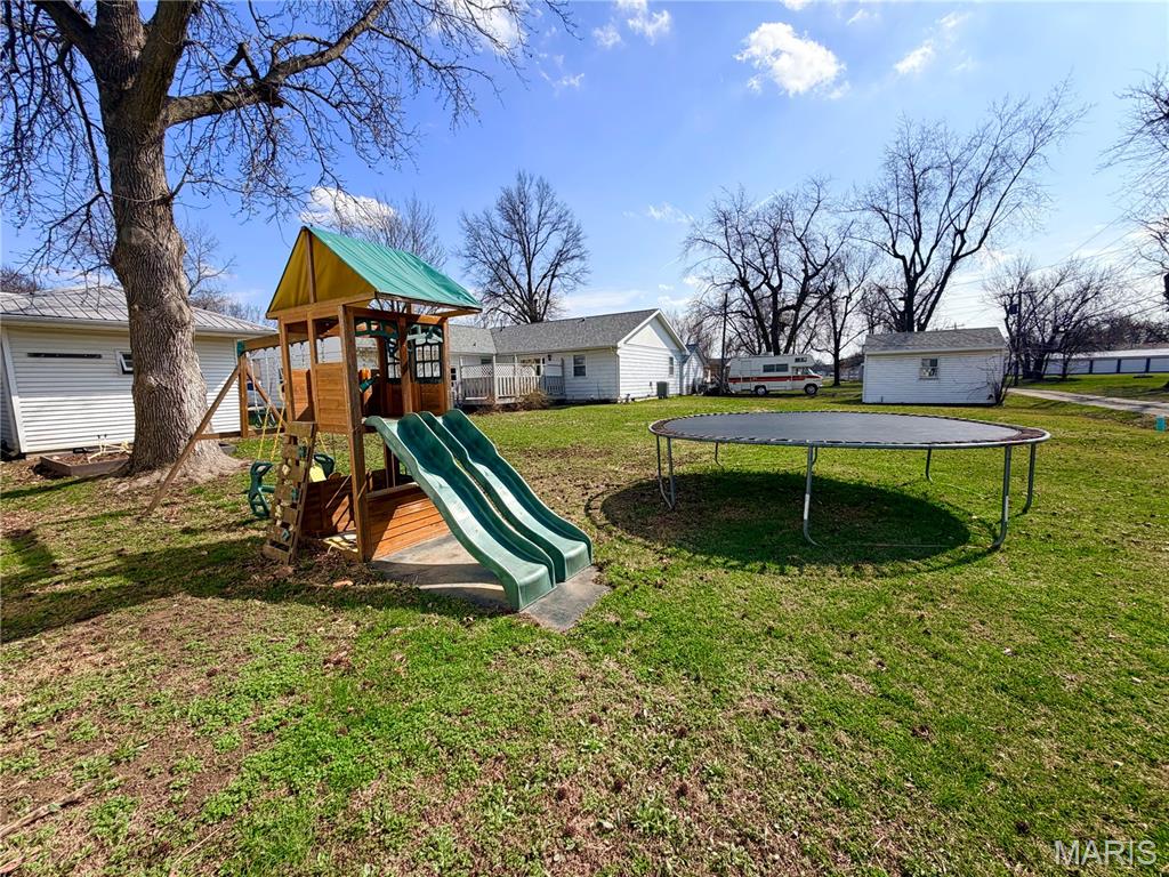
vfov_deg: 85.7
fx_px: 473
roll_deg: +3.7
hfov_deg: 102.1
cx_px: 584
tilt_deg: -7.0
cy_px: 438
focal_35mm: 14
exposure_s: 1/888
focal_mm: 2.22
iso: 20
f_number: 2.2
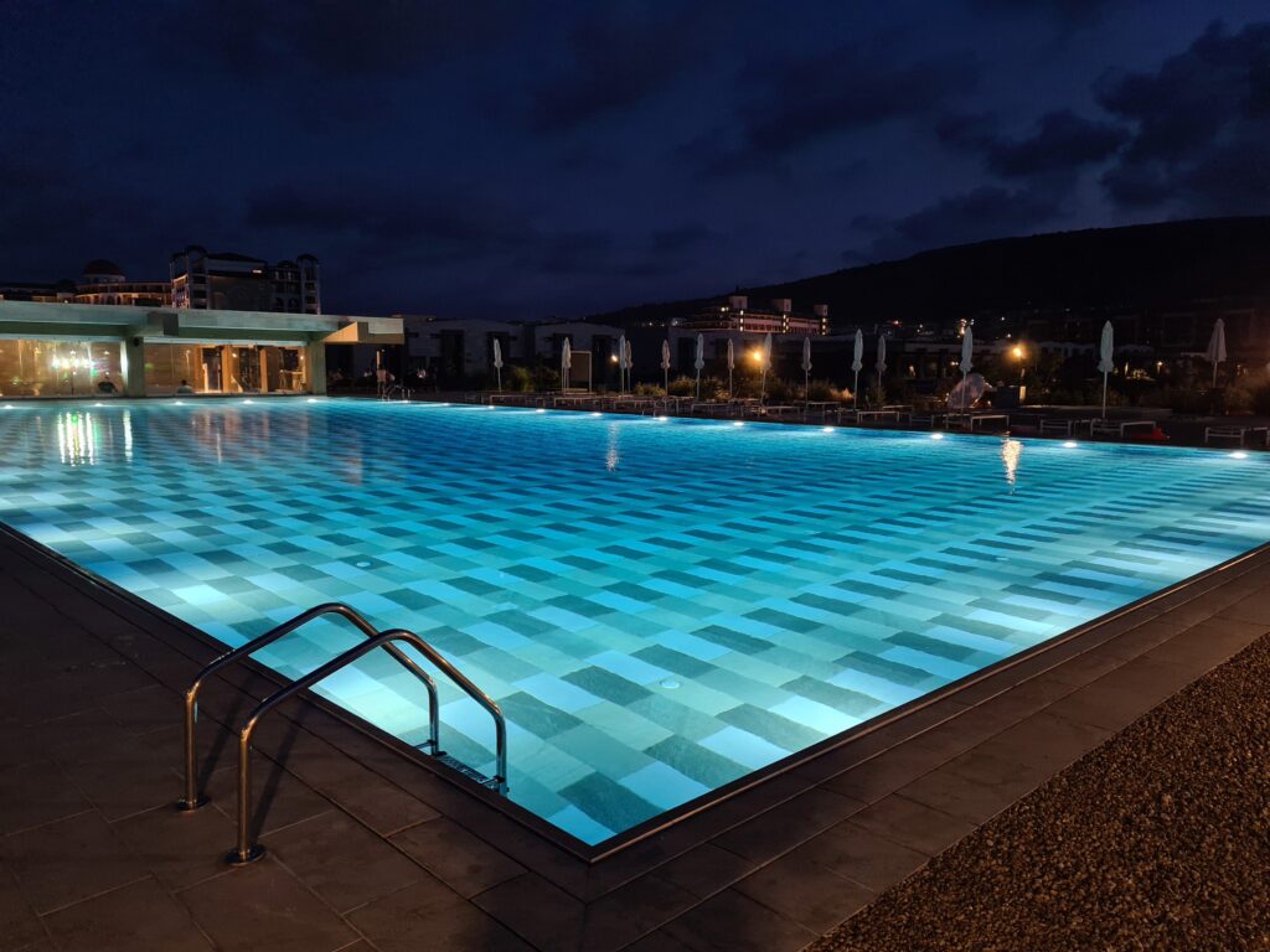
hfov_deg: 67.3
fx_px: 954
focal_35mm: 26
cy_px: 476
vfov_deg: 53.1
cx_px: 635
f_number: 1.8
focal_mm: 5.4
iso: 640
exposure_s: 1/25
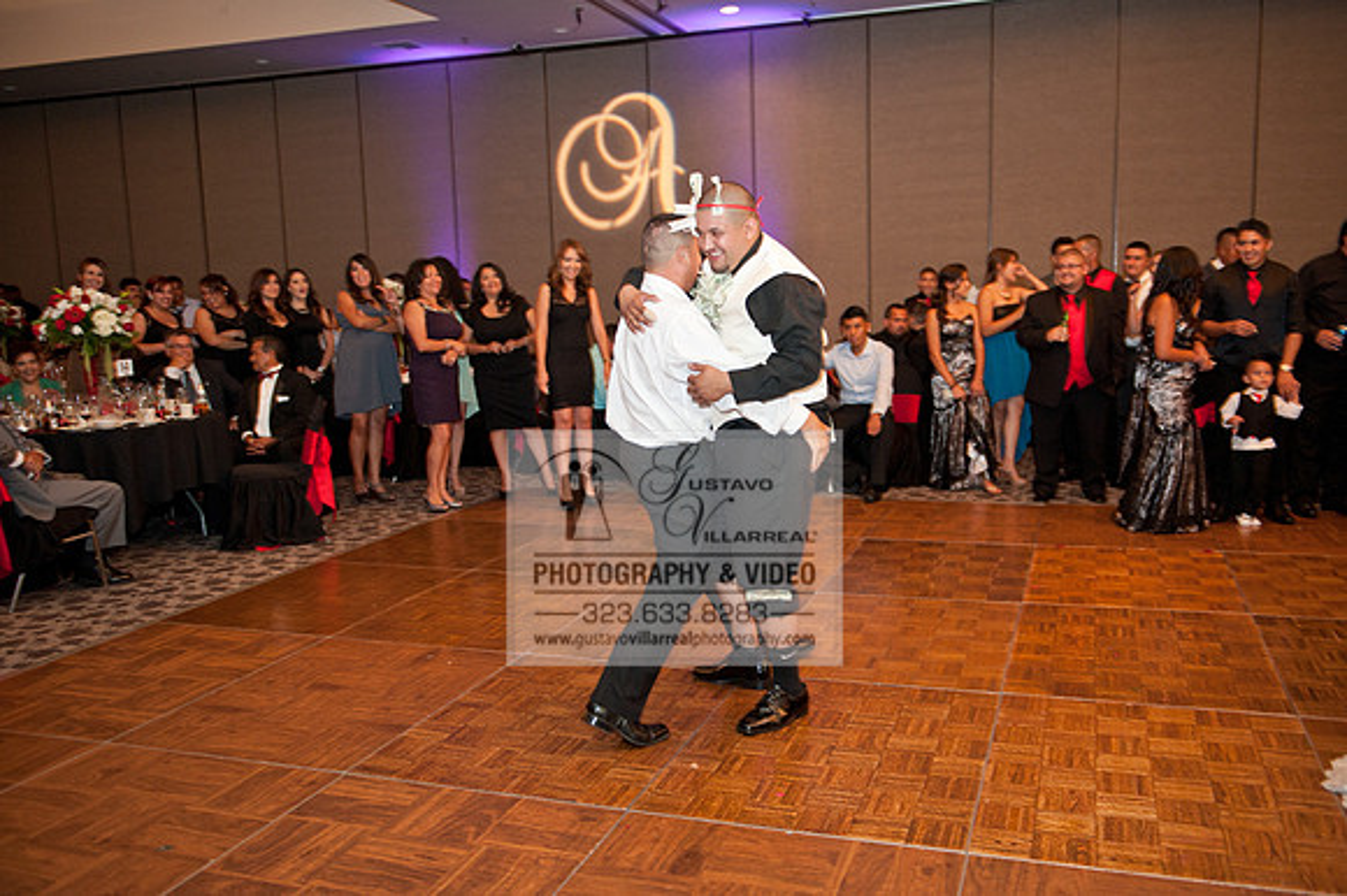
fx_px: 1197
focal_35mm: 32
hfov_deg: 58.7
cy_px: 448
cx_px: 674
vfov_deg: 41.1
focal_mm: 32
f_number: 2.8
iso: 800
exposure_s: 1/80
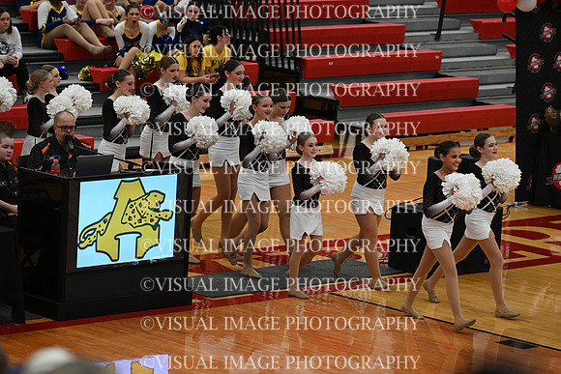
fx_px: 2650
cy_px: 187
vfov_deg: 8.1
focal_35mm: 170
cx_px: 280
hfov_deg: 12.1
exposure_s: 1/400
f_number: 4
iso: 4000
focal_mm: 170
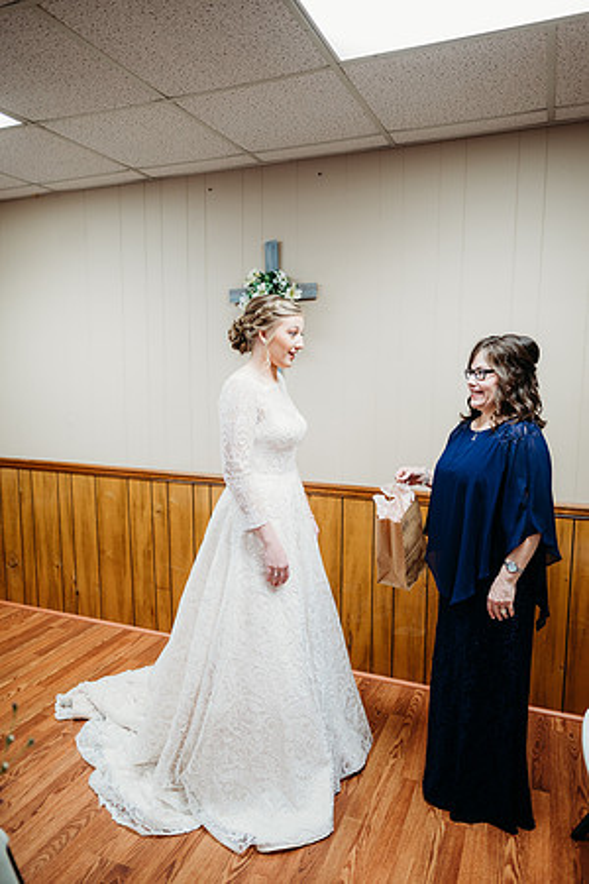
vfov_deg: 73.7
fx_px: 589
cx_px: 294
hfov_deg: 53.1
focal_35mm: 24
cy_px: 442
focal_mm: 24
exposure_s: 1/125
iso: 400
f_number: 1.8
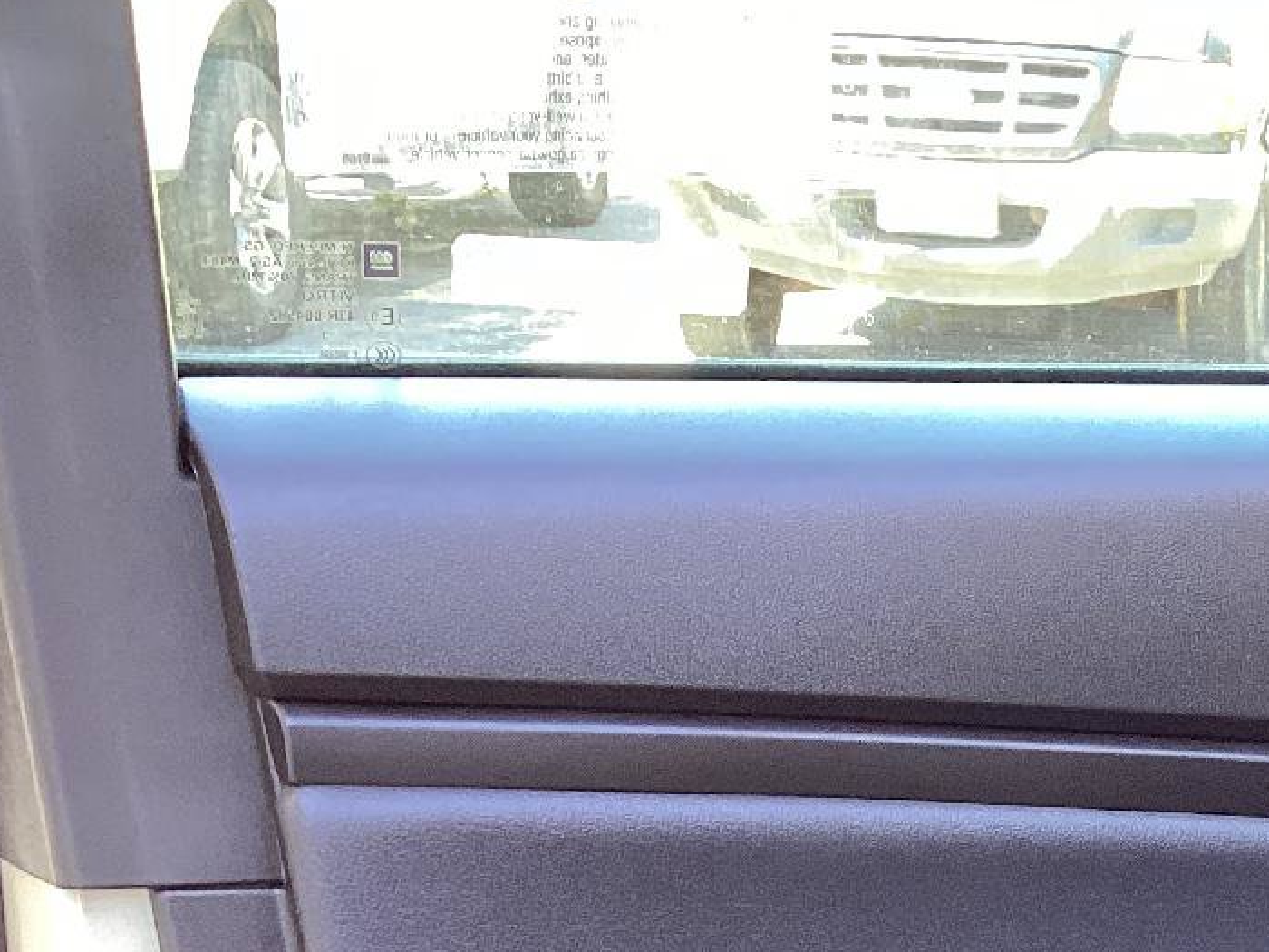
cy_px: 1286
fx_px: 3116
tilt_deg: -22.5
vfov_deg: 16.3
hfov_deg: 21.7
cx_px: 1438
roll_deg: -2.3
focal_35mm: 85
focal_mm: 3.3
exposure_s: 1/60
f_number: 2.4
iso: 80
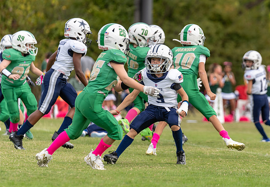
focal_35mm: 292
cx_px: 200
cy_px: 83
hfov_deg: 7.0
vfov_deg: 4.8
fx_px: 2217
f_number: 3.5
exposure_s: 1/1250
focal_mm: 200
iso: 200
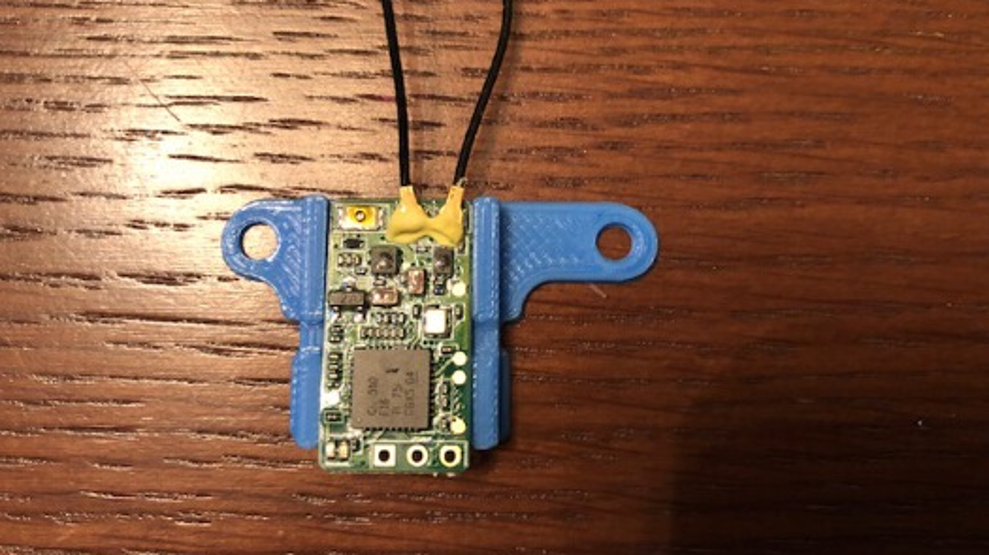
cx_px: 491
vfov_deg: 37.6
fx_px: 813
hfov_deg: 62.6
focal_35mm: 31
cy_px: 231
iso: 100
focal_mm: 3.99
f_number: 1.8
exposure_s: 1/10
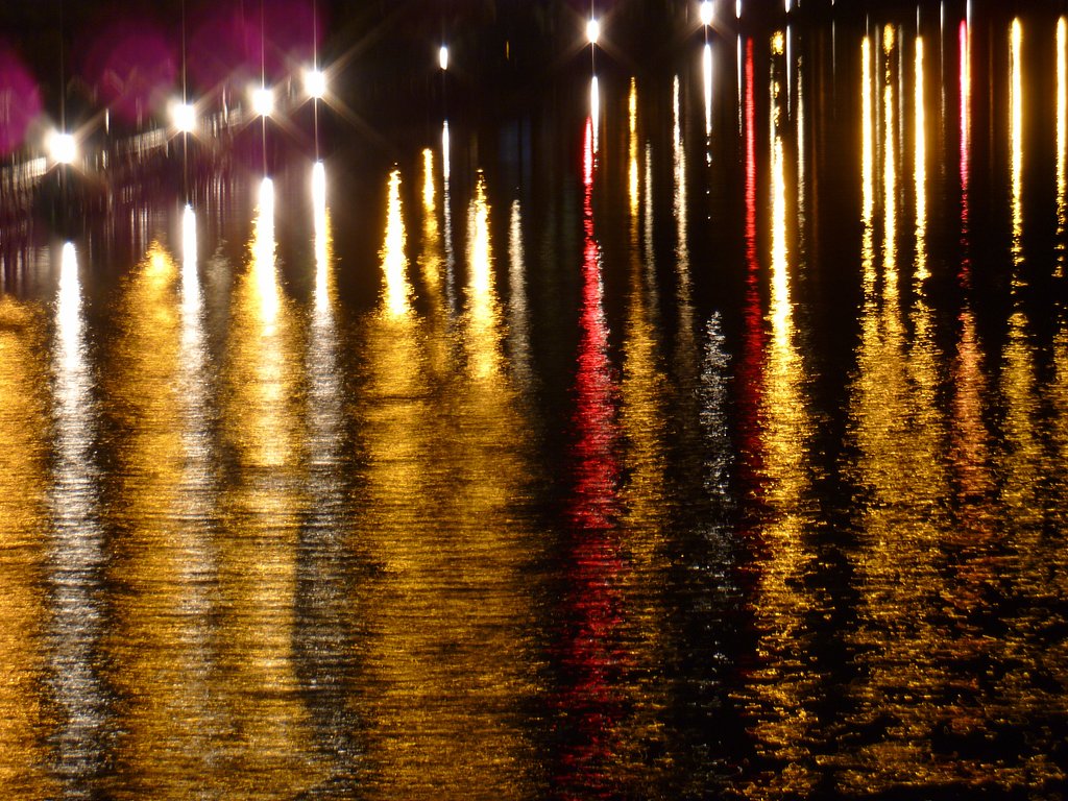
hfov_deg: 14.1
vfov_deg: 10.6
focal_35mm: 140
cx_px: 534
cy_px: 400
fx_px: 4319
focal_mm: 25.2
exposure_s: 3.2
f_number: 5.9
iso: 80
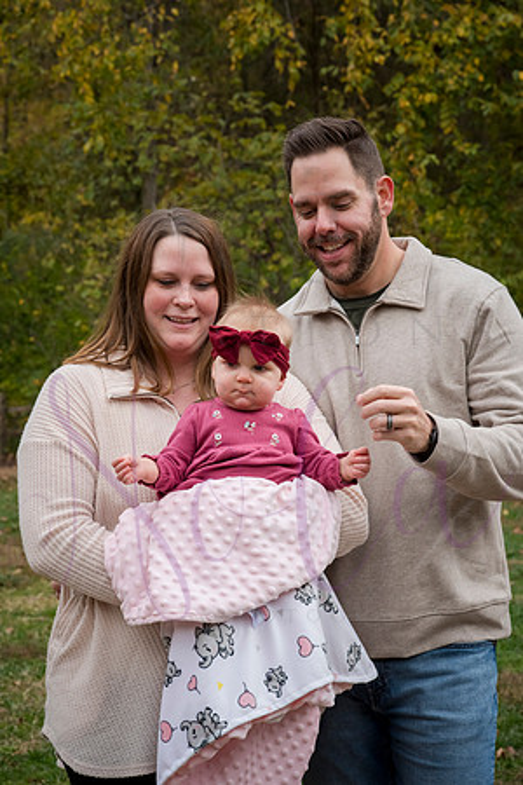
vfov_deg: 23.9
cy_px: 392
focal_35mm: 85
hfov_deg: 16.1
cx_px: 262
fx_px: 1852
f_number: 10
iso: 800
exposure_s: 1/400
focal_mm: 85
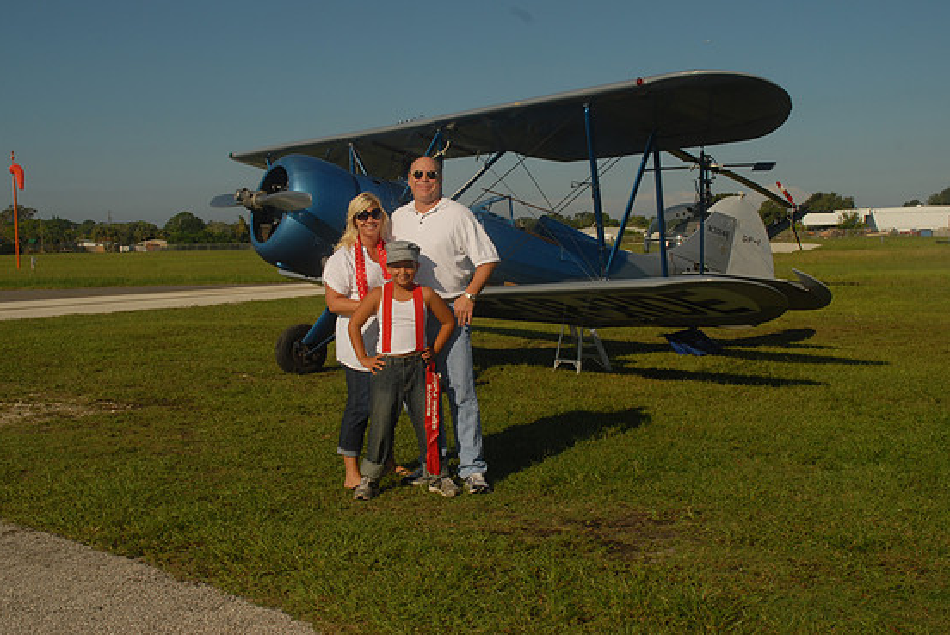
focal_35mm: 41
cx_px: 463
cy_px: 305
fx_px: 1083
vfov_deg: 32.7
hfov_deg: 47.4
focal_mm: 26
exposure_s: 1/250
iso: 100
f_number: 11
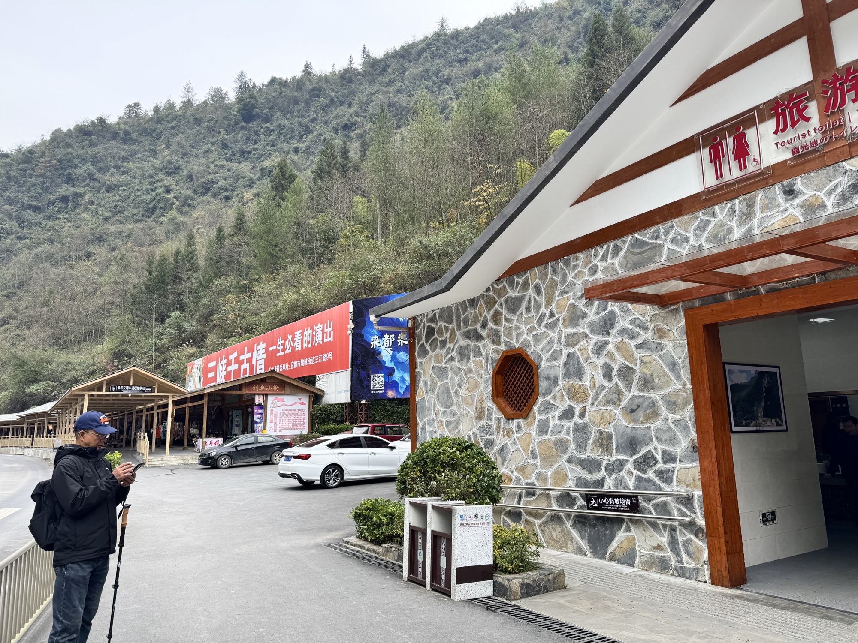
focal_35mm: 24
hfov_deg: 71.6
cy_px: 322
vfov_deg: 56.8
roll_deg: +1.0
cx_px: 429
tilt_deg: +8.7
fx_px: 595
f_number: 1.78
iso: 80
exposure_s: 1/328
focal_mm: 6.76
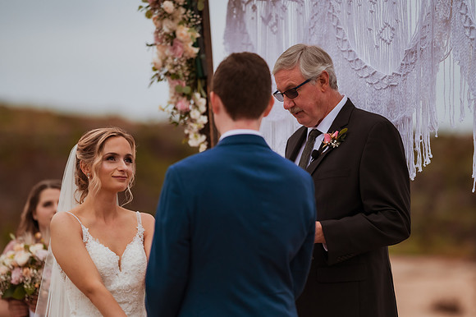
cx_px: 238
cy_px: 158
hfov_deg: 15.2
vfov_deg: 10.1
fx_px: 1784
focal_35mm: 135
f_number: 1.8
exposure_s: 1/3200
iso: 500
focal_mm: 135
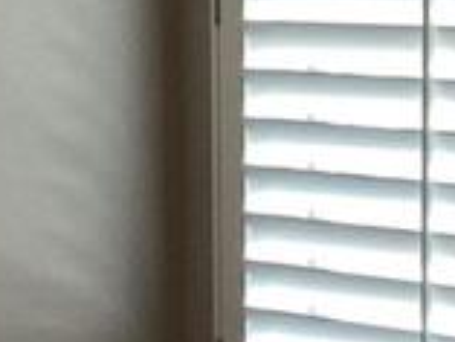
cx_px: 6
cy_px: 356
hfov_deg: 9.7
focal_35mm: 202
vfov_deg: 7.3
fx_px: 2657
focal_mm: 3.3
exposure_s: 1/60
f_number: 2.4
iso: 80
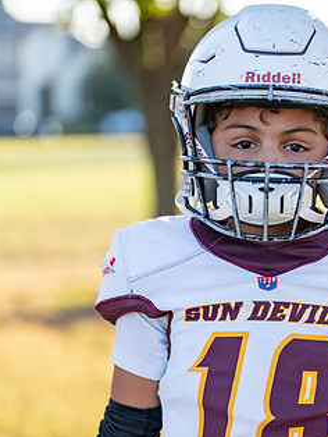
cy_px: 264
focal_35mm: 95
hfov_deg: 15.4
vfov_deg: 20.6
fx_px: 1199
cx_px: 314
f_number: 1.2
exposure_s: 1/1000
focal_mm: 50
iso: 100
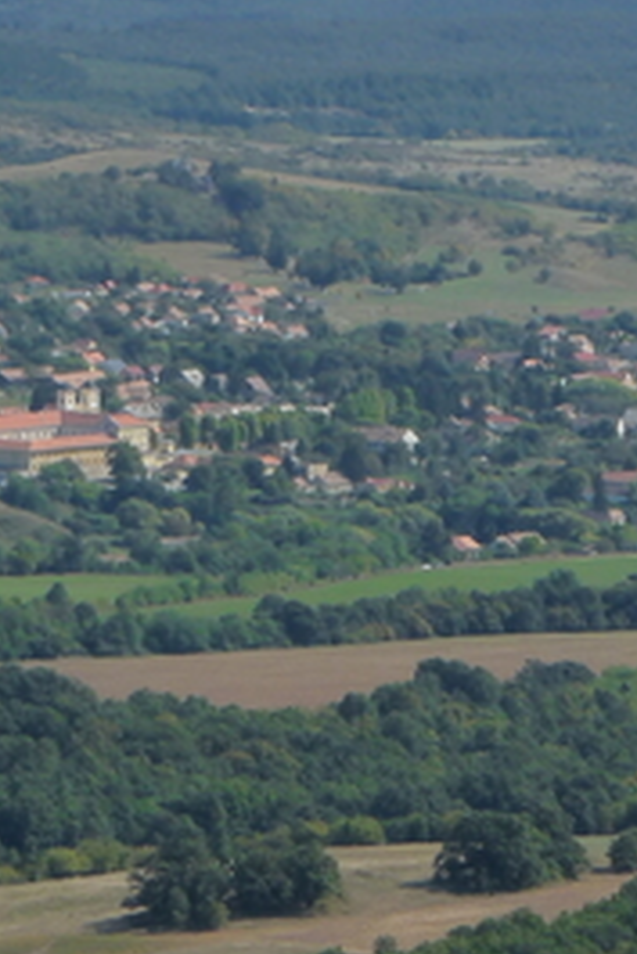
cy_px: 22
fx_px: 8323
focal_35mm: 314
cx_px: 40
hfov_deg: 4.4
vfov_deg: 6.5
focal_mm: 22.3
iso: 160
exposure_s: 1/500
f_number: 6.3
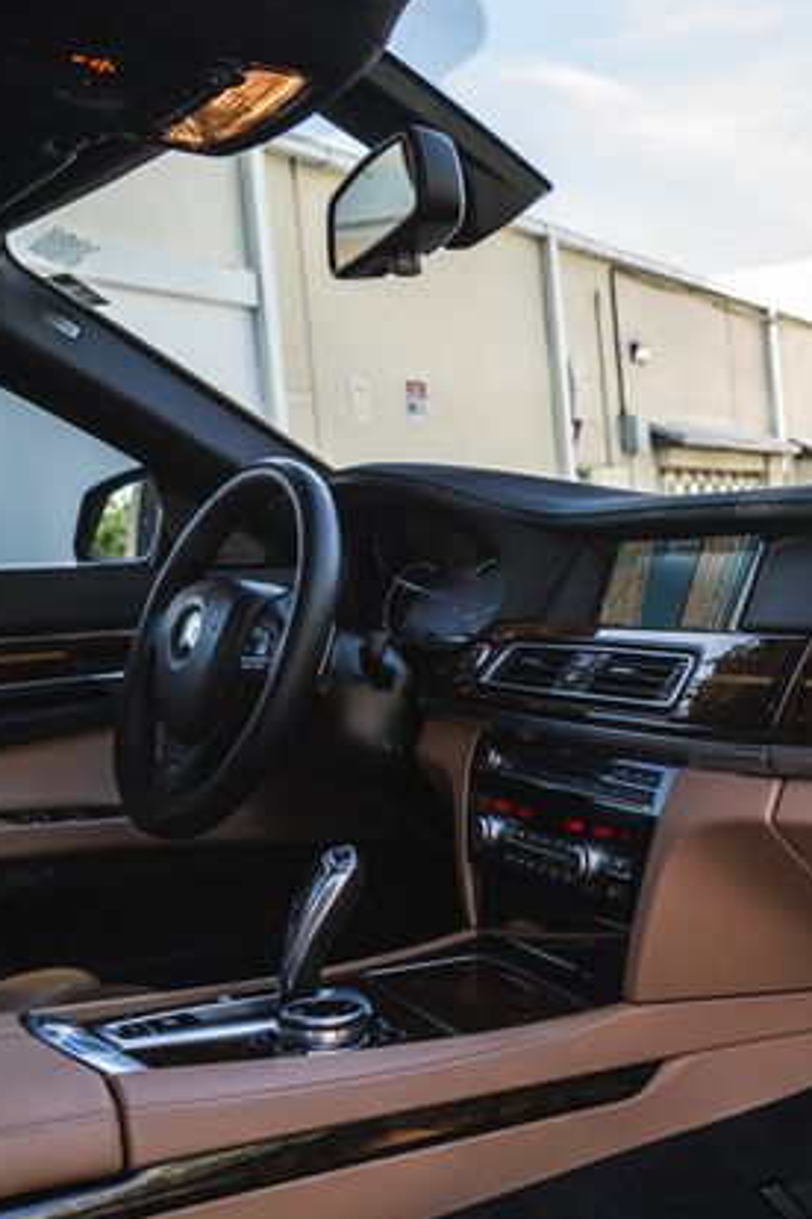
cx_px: 784
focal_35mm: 39
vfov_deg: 49.6
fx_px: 1319
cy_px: 618
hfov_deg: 31.9
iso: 640
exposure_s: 1/50
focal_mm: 24
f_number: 5.6
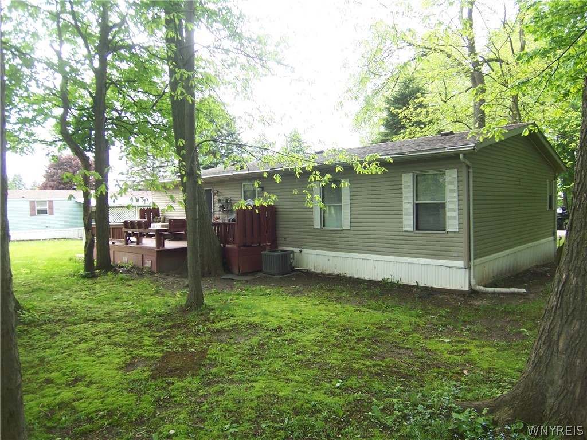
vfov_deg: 58.9
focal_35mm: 23
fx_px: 390
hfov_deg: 73.9
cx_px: 294
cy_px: 220
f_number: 2.8
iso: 64
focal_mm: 3.8
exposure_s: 1/80
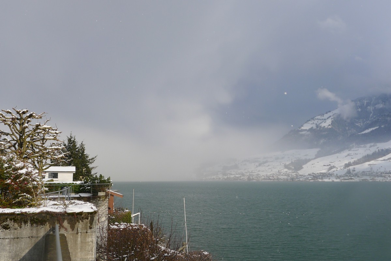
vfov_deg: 41.1
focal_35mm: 32
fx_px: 348
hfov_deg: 58.7
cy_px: 130
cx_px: 196
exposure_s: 1/1000
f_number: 4.5
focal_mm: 6.8
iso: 80
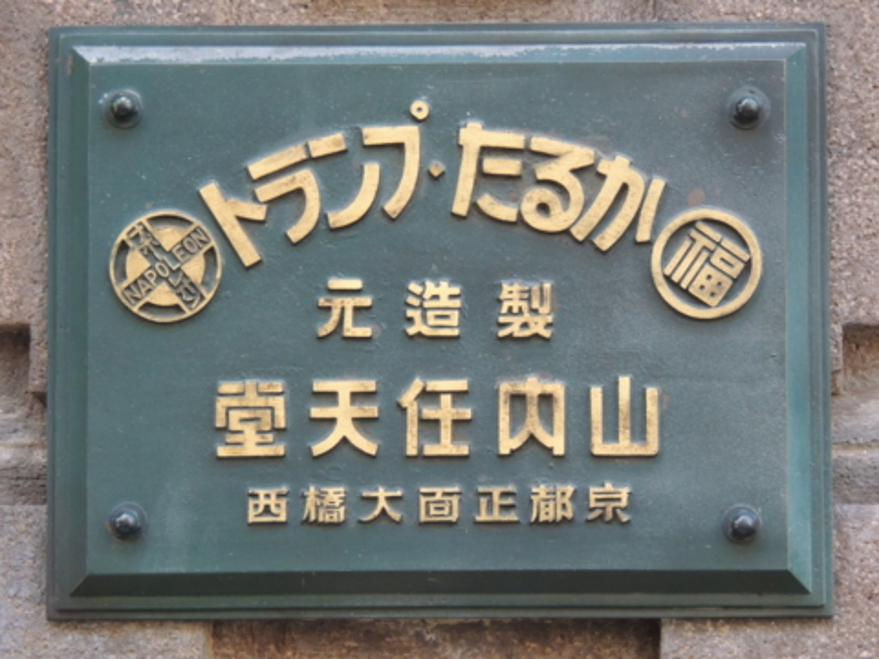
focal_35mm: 185
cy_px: 330
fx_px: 4698
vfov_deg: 8.0
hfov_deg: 10.7
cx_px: 440
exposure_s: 1/160
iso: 800
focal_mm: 33
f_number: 4.6
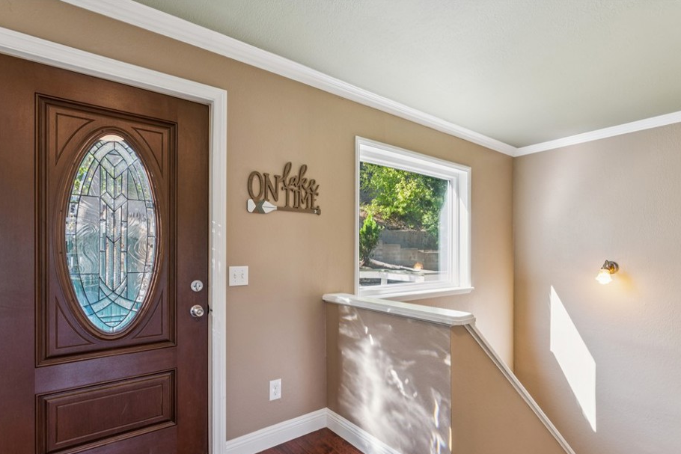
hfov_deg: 90.0
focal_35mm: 18
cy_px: 254
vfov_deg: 67.2
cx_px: 340
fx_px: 341
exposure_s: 1/3.33
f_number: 13
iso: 100
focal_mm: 16
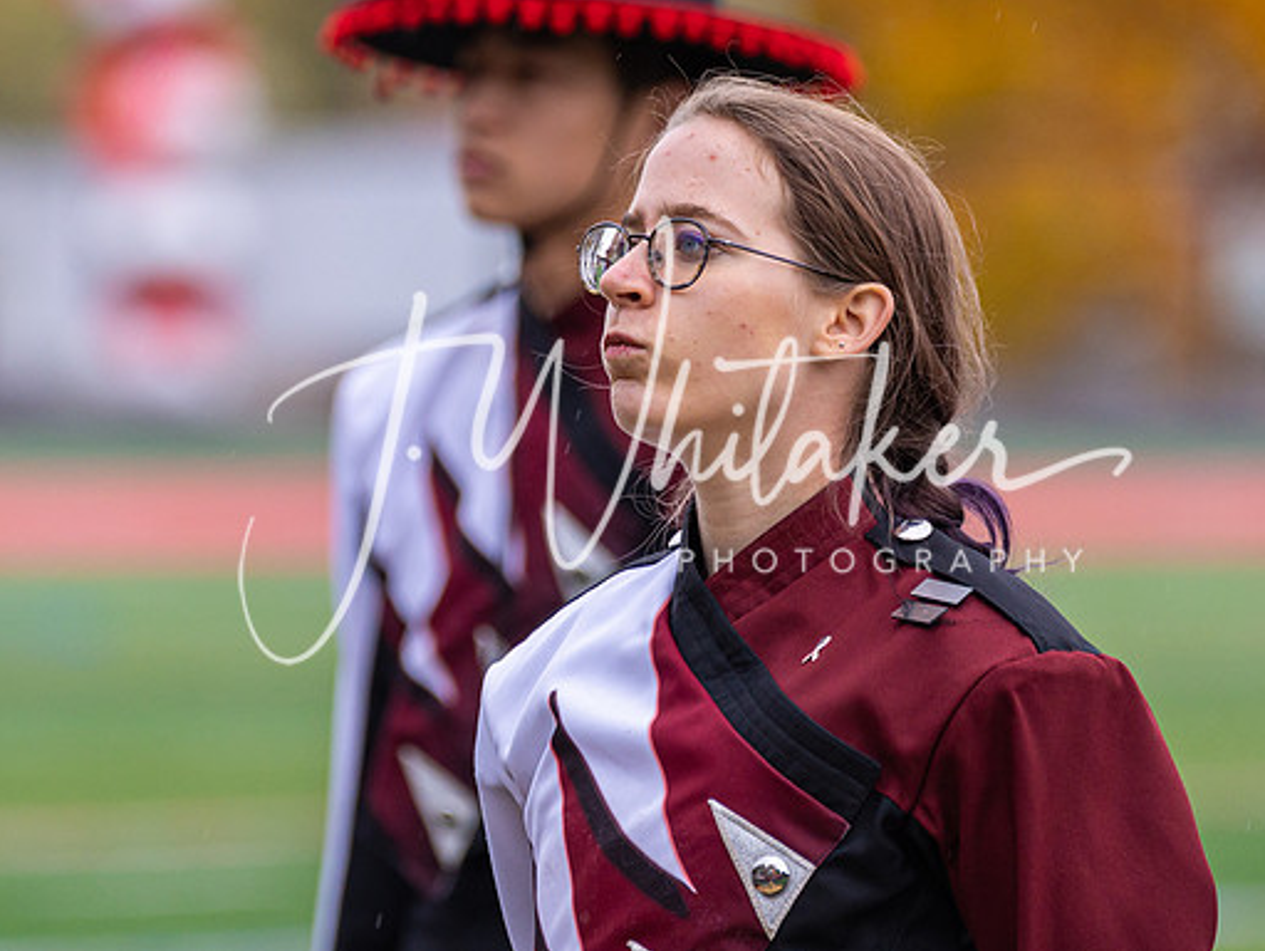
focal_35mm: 728
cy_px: 263
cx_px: 535
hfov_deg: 2.7
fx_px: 26623
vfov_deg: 2.0
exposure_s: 1/400
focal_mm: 440
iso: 800
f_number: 6
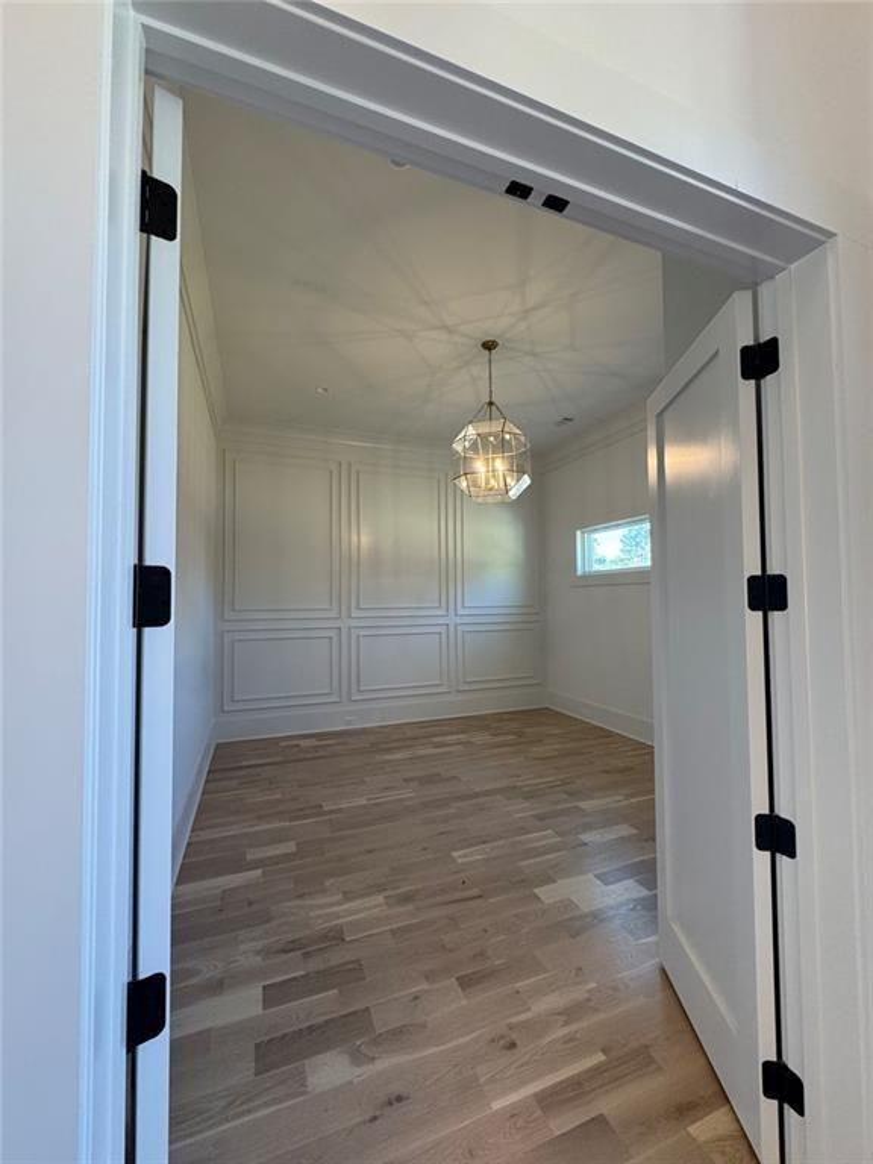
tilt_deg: +1.6
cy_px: 582
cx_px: 436
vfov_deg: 102.1
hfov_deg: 85.7
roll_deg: +0.1
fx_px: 471
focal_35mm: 14
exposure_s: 1/120
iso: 250
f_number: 2.2
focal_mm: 2.22
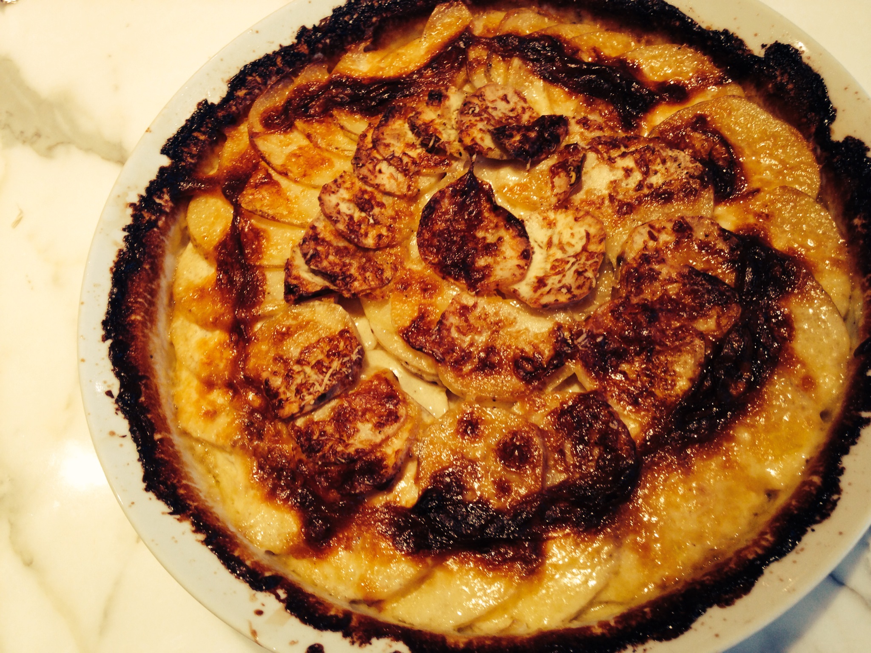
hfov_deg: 55.4
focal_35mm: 33
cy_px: 326
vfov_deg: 42.9
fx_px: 830
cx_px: 436
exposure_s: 1/20
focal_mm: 4.12
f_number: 2.4
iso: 64
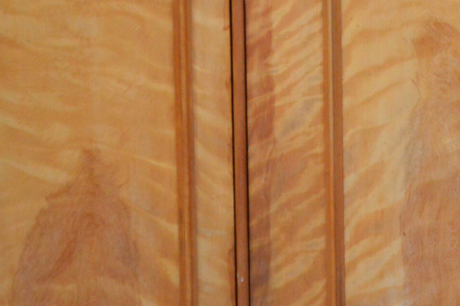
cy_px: 29
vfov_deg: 9.6
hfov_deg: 14.2
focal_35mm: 142
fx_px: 1813
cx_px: 459
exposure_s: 1/60
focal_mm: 44
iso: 3200
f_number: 5.3
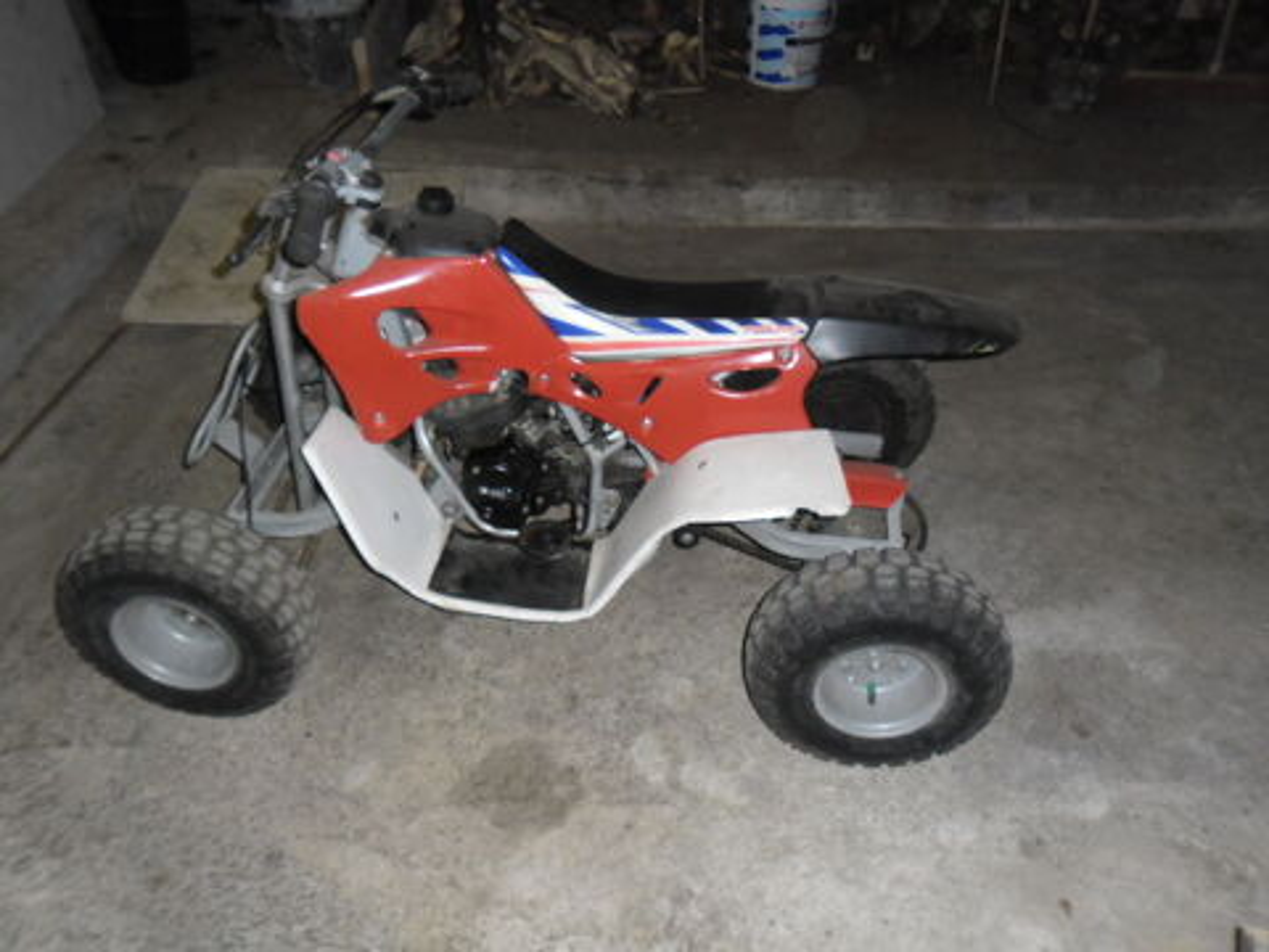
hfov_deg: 65.3
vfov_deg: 51.4
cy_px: 476
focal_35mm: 27
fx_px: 990
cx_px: 634
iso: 200
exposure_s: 1/45
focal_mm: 4.9
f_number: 3.5
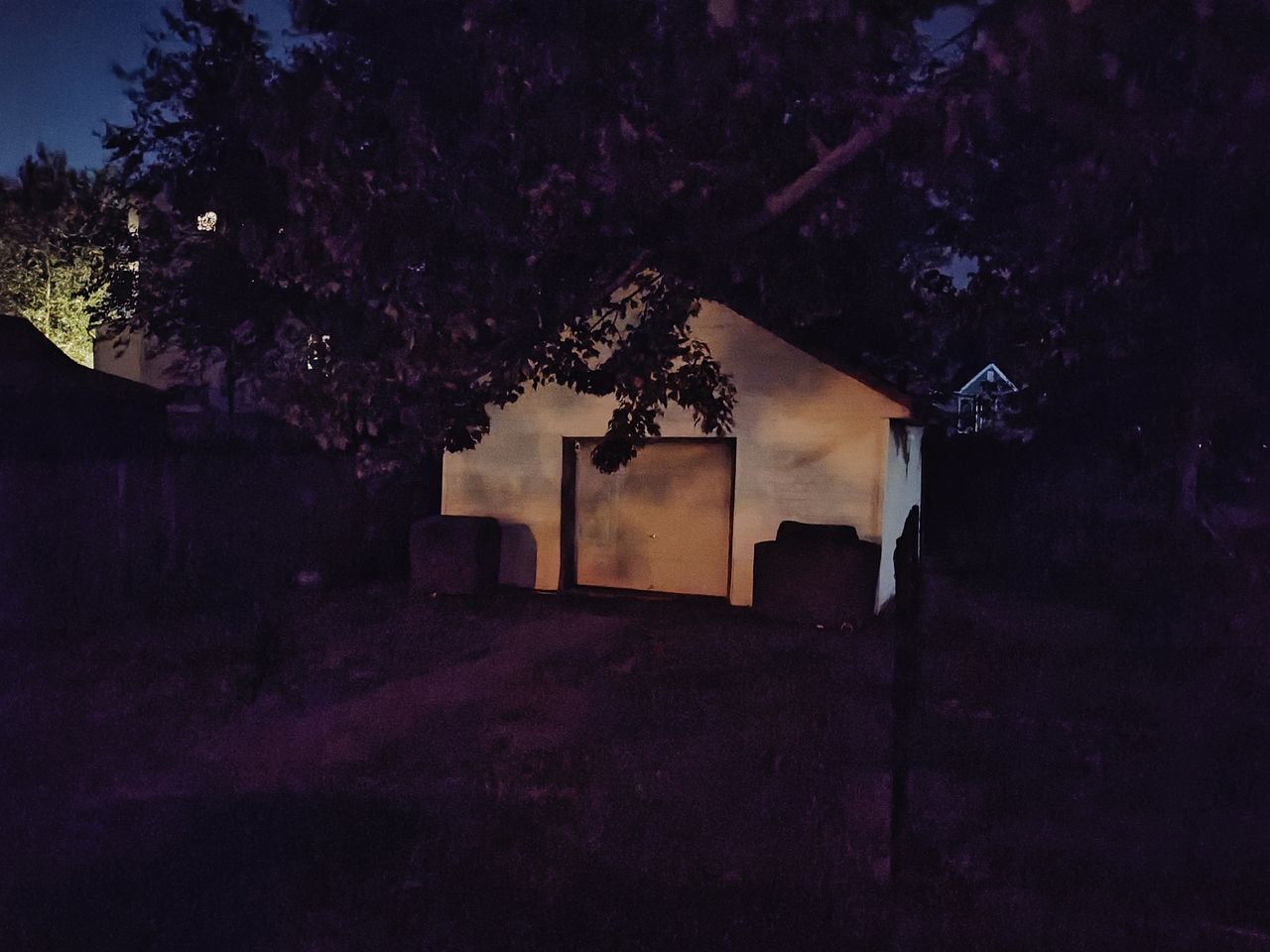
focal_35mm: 25
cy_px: 476
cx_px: 635
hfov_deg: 69.4
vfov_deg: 54.9
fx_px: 917
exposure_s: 1/5
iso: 800
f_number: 1.5
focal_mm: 4.15
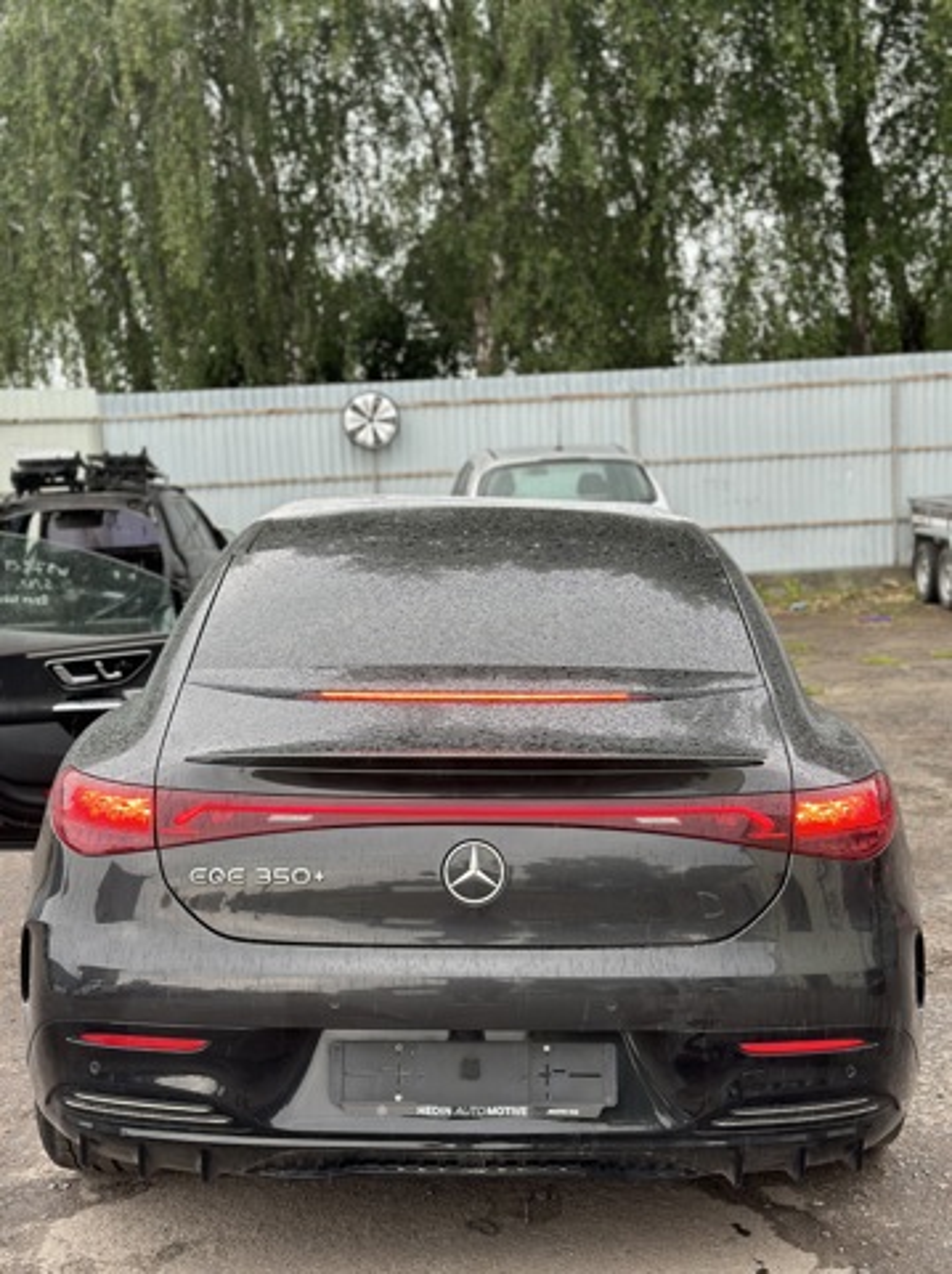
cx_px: 476
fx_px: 1763
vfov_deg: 39.7
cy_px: 637
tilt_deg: -5.9
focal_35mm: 48
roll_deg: +1.9
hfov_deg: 30.2
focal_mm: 6.86
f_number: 1.78
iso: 80
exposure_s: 1/306
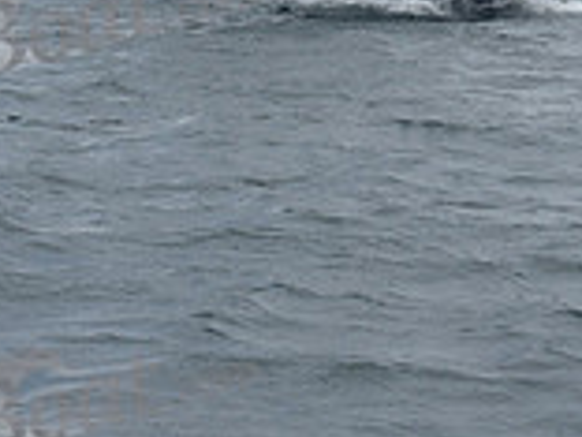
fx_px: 4506
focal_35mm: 268
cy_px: -198
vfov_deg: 5.5
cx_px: 453
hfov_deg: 7.4
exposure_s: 1/800
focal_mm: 75
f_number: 13
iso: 250
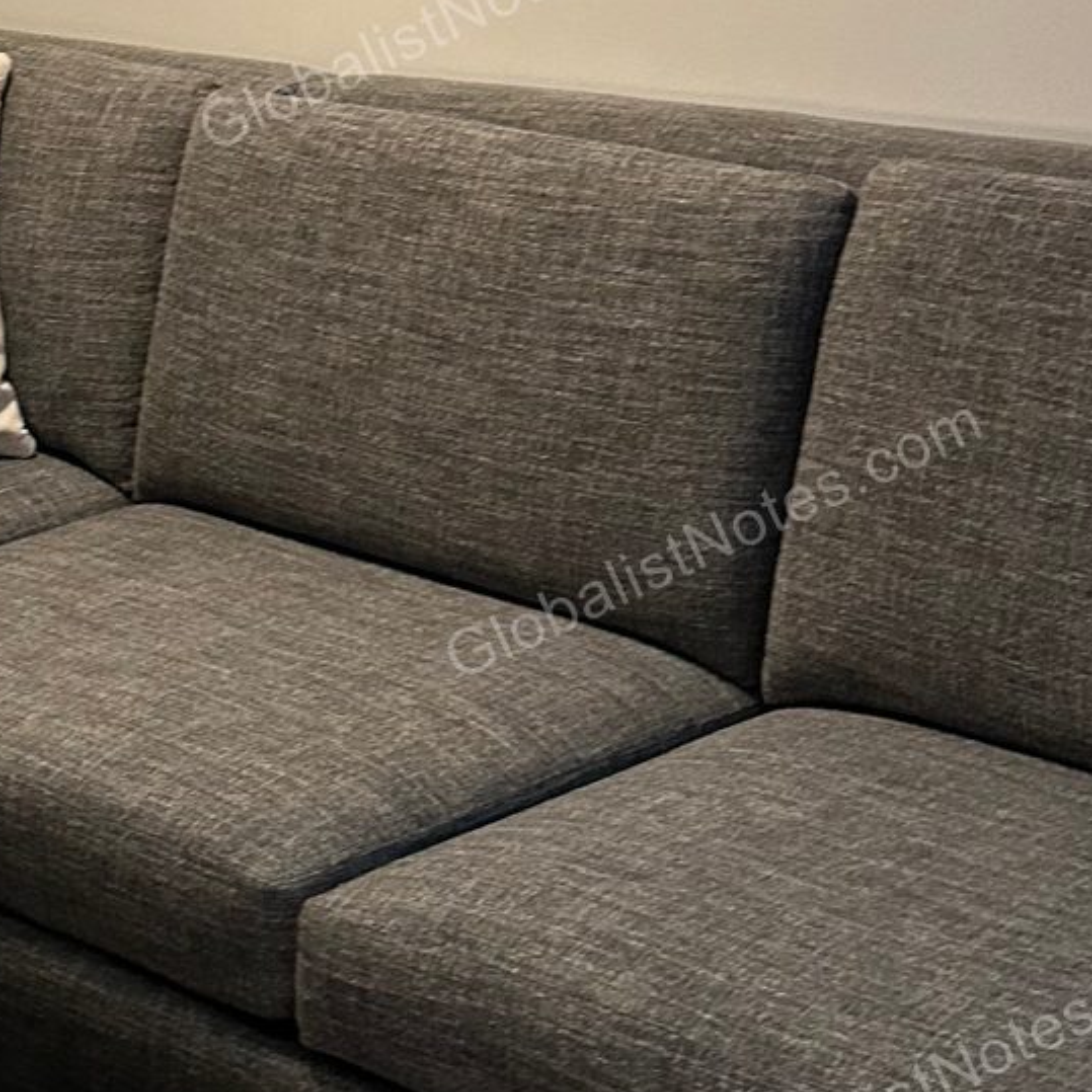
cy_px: 228
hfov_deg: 20.1
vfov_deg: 20.4
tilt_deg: -9.8
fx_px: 2998
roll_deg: +2.0
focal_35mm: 84
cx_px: 34
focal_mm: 6.86
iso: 500
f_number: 1.78
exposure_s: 1/60
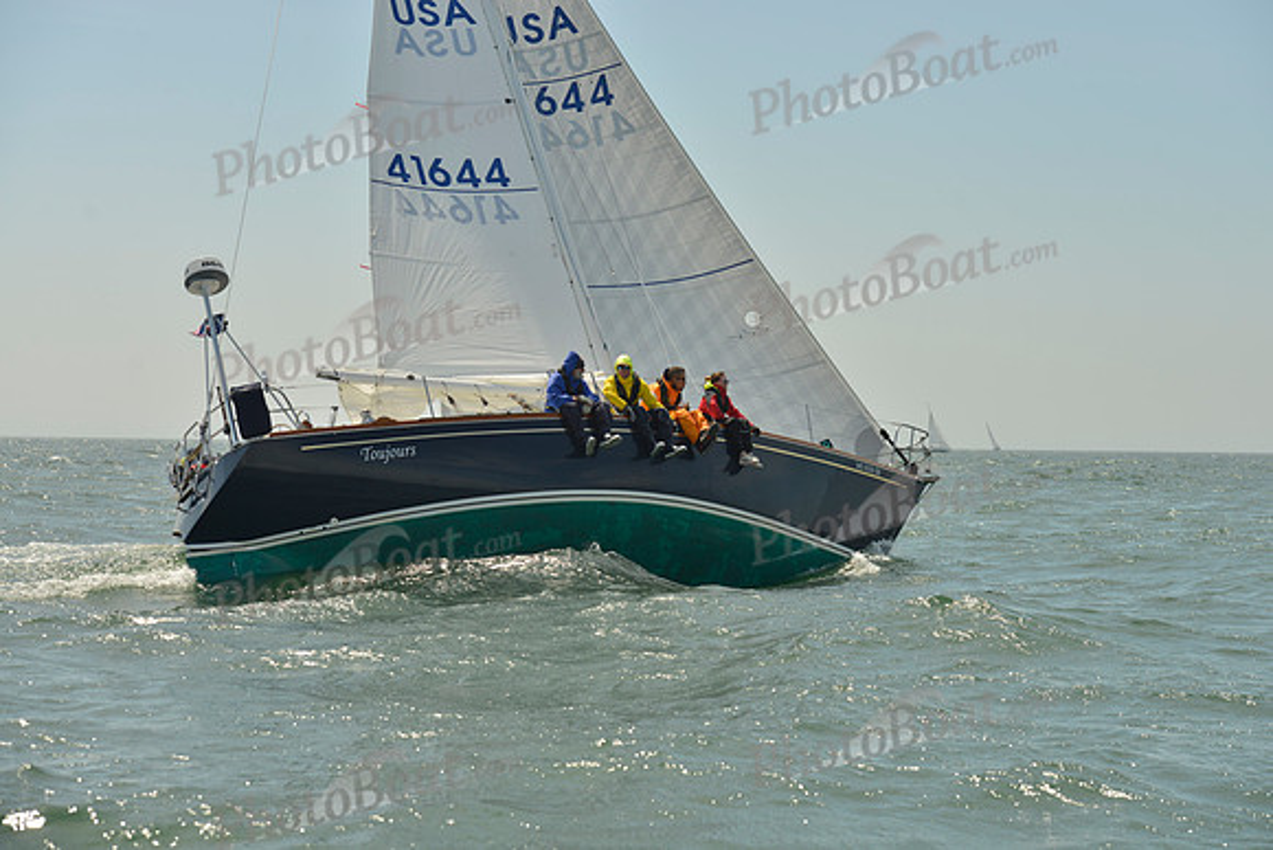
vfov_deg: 19.5
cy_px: 425
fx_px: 2476
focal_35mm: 70
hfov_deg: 28.8
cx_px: 636
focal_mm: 70
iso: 200
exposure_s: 1/1250
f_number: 7.1
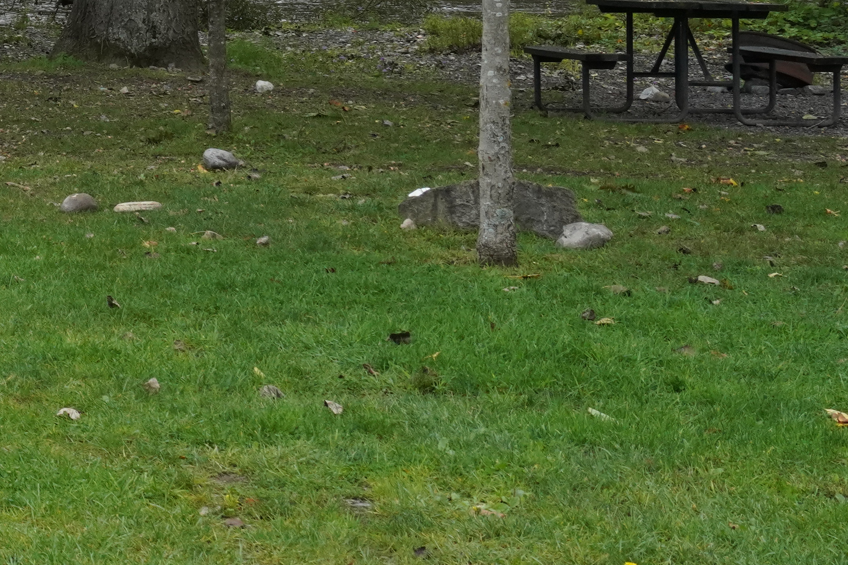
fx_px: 3533
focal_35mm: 150
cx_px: -617
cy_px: -142
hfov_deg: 12.6
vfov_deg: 9.0
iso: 1600
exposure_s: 1/500
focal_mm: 40
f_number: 13
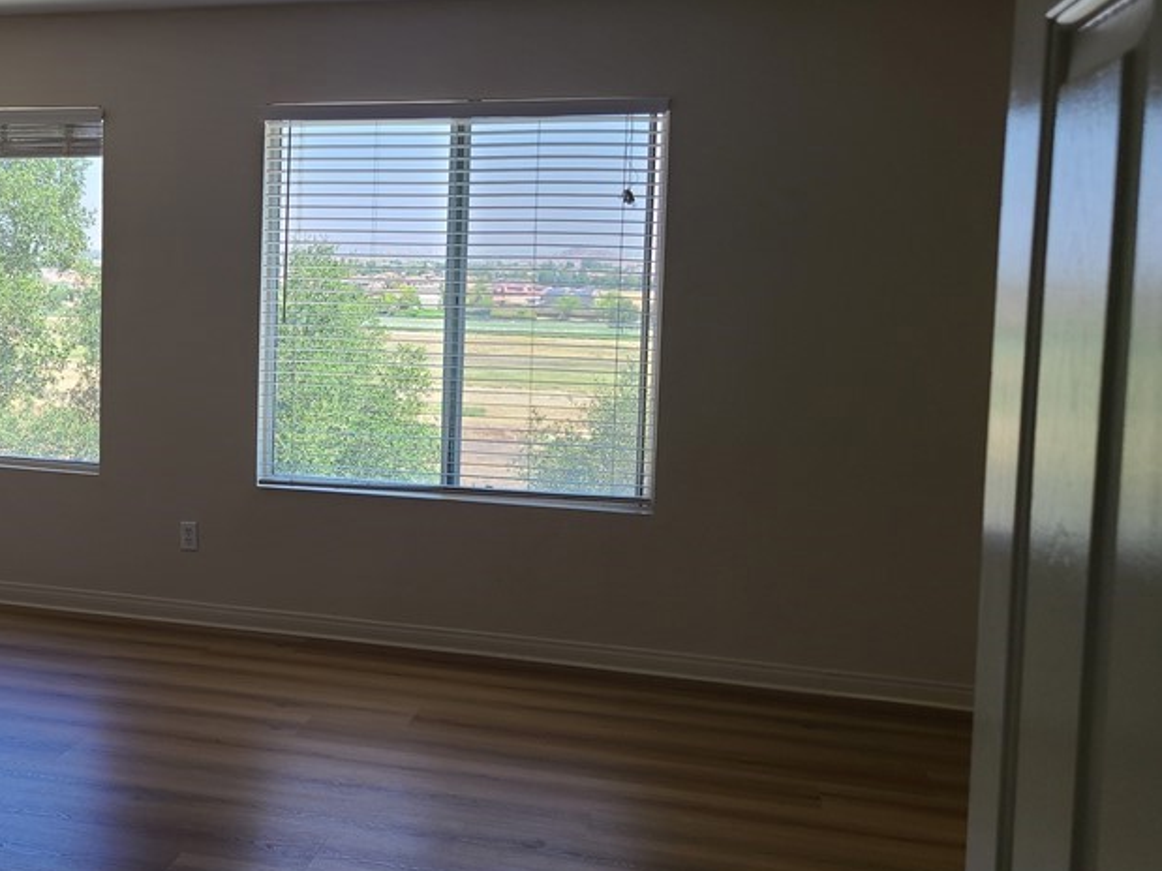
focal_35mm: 43
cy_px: 357
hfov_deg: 42.0
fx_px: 1443
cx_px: 237
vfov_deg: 33.5
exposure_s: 1/252
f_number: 1.8
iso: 40
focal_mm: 5.4
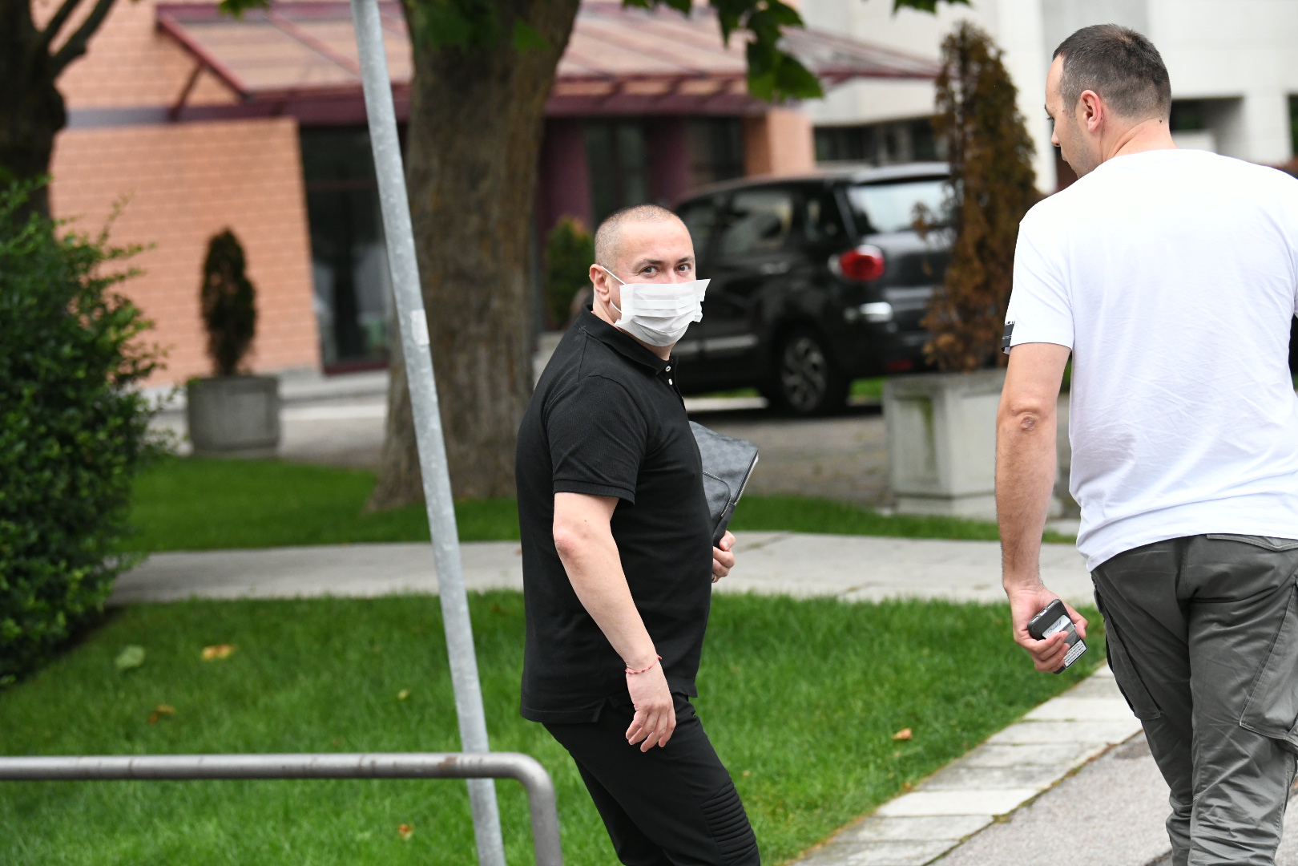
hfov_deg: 20.4
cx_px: 649
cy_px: 433
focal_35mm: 100
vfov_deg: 13.7
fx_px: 3605
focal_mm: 100
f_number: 4
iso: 3200
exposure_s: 1/2500
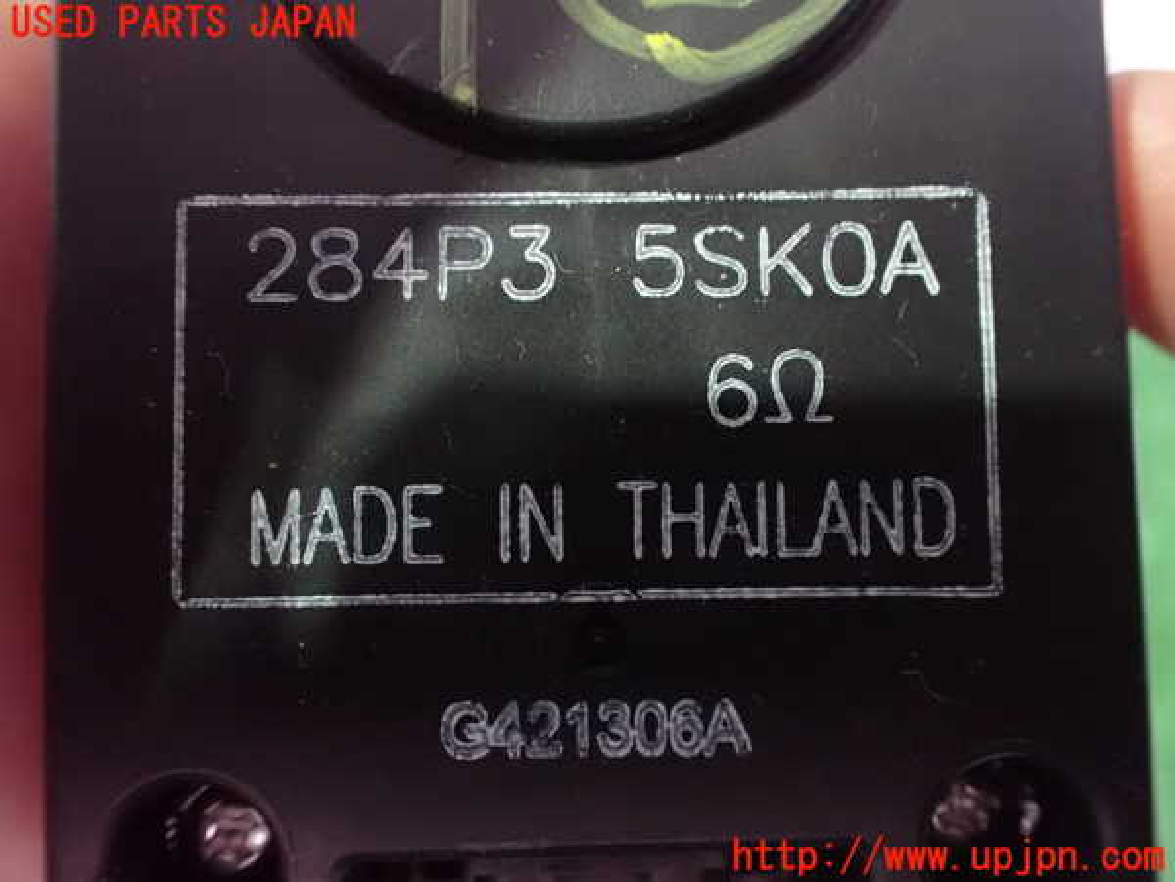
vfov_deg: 46.8
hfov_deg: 60.0
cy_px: 441
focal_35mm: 30
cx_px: 588
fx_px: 1018
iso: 1600
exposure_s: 1/20
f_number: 2.3
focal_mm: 5.4
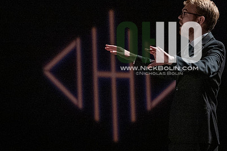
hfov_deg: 8.3
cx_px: 159
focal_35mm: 248
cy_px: 48
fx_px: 1564
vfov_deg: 5.5
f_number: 4
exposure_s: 1/500
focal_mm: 115
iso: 6400
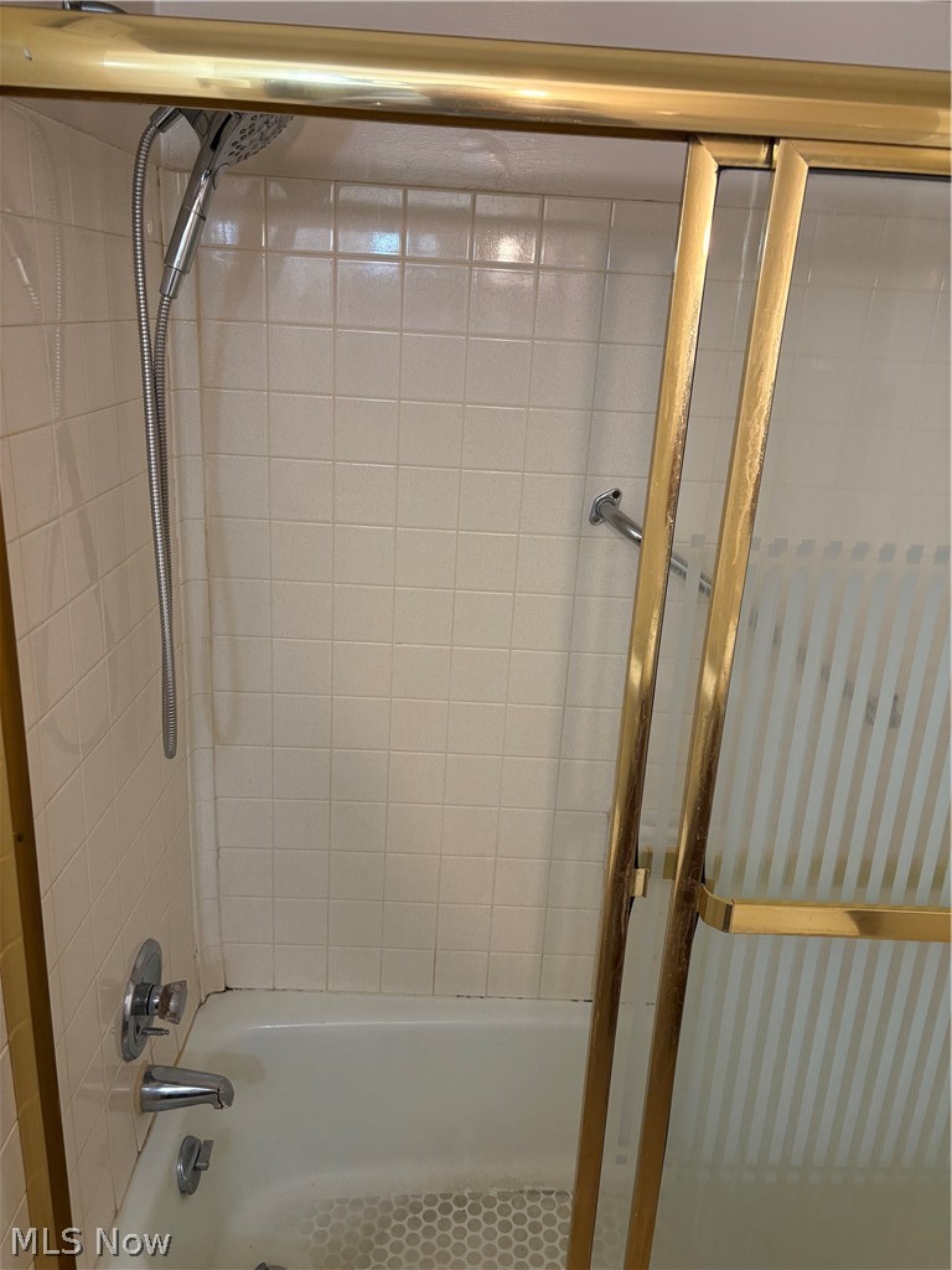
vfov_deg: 67.3
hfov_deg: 53.1
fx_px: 953
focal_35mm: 26
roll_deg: -3.4
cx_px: 476
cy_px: 635
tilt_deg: -16.4
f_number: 1.6
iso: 125
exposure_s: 1/60
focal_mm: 5.96
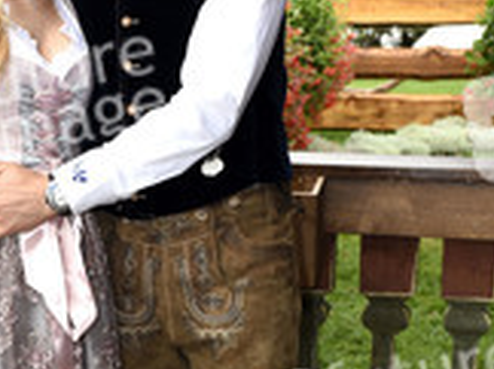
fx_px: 1371
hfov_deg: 20.2
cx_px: 98
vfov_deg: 15.3
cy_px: 262
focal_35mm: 96
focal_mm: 27
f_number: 5.6
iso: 320
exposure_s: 1/125
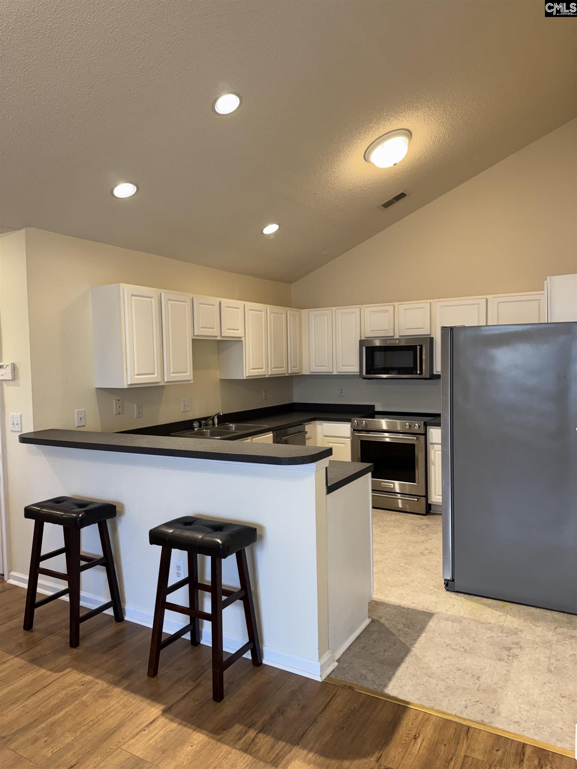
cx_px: 288
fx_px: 533
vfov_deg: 71.6
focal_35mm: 24
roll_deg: +1.3
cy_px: 384
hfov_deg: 56.8
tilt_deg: -3.0
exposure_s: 1/120
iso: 200
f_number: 1.78
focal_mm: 6.76
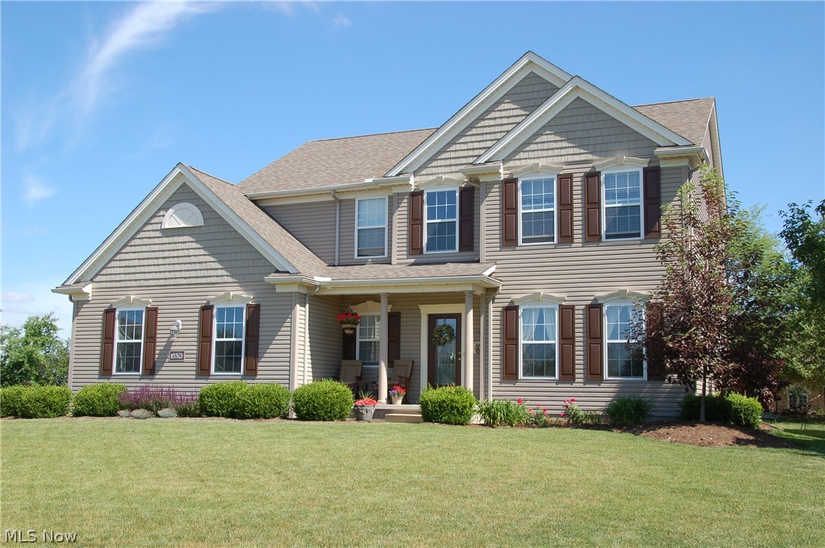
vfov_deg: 35.4
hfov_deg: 51.3
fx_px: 858
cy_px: 274
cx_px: 412
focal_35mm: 38
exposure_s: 1/250
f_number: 8
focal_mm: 25
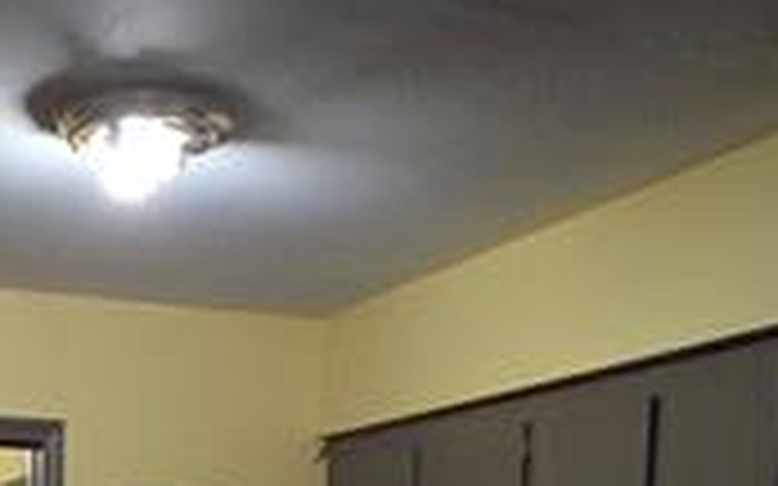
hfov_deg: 31.8
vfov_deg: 17.9
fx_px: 1293
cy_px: 824
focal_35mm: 61
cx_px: 67
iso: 200
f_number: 2.2
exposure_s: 1/60
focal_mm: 2.2
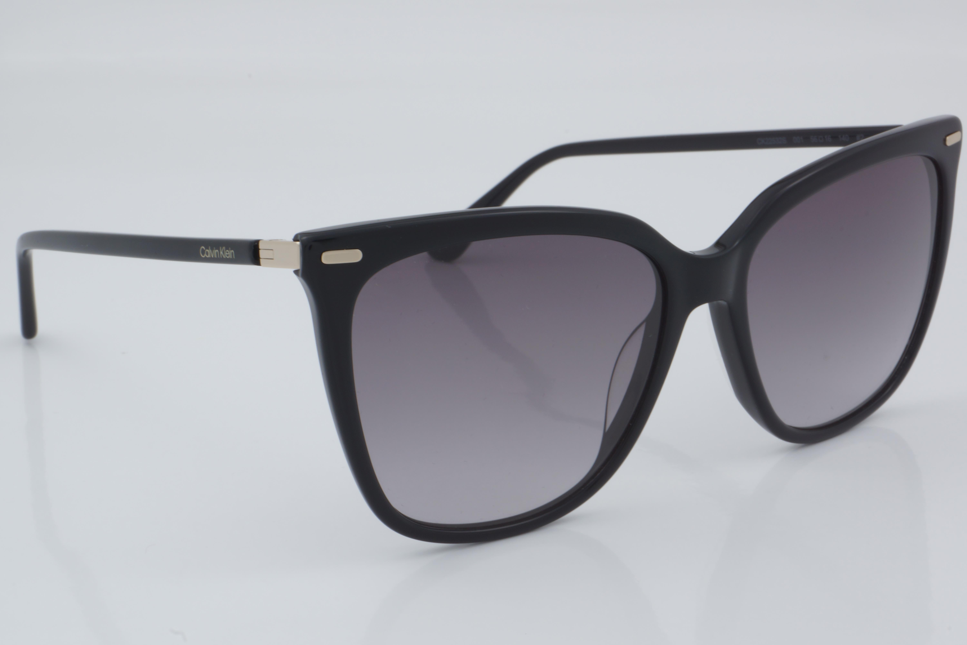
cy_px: 322
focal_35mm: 75
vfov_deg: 18.2
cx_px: 484
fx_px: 2014
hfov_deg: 27.0
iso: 100
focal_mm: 50
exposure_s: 1/4
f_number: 32
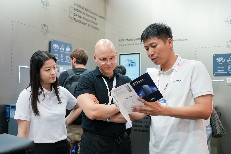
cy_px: 77
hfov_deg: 50.7
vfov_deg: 35.1
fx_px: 244
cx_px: 116
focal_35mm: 38
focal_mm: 38
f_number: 4
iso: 500
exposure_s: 1/200
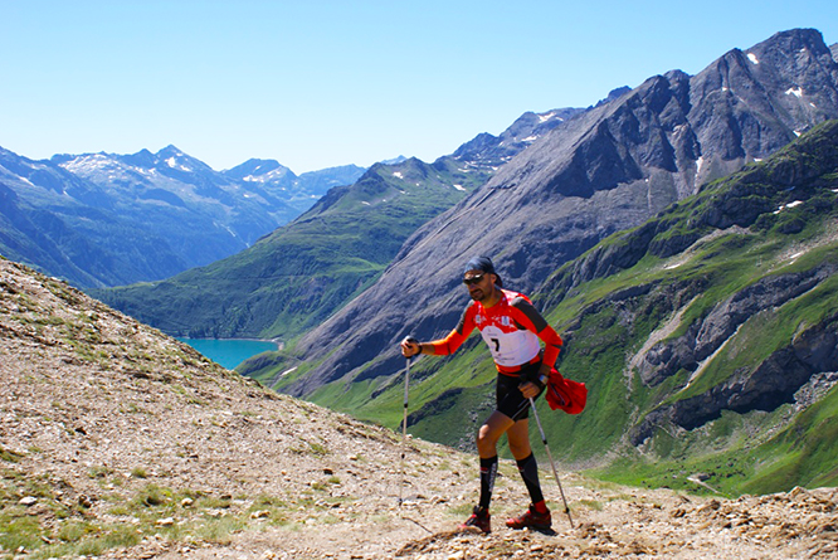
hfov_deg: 47.4
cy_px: 278
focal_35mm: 41
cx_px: 422
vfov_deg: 32.7
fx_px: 955
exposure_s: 1/250
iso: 100
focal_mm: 26
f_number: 7.1
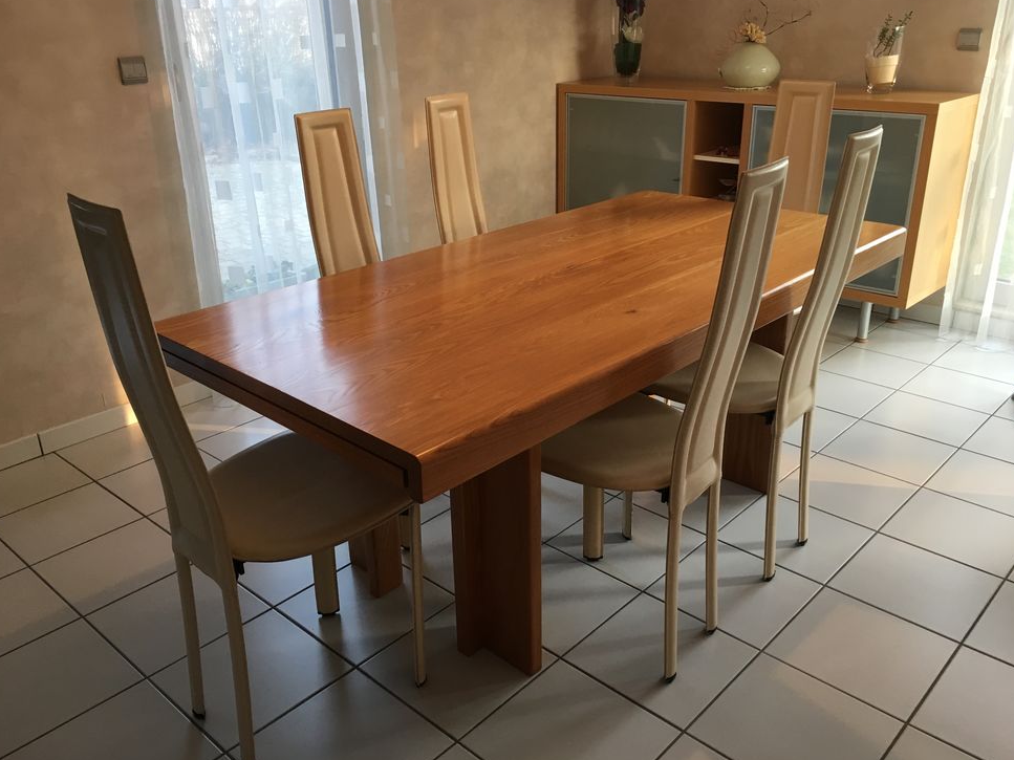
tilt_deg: -23.3
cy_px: 377
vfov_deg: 46.8
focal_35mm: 30
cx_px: 512
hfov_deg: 60.0
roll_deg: +1.1
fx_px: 879
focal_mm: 4.15
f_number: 2.2
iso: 50
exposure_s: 1/33
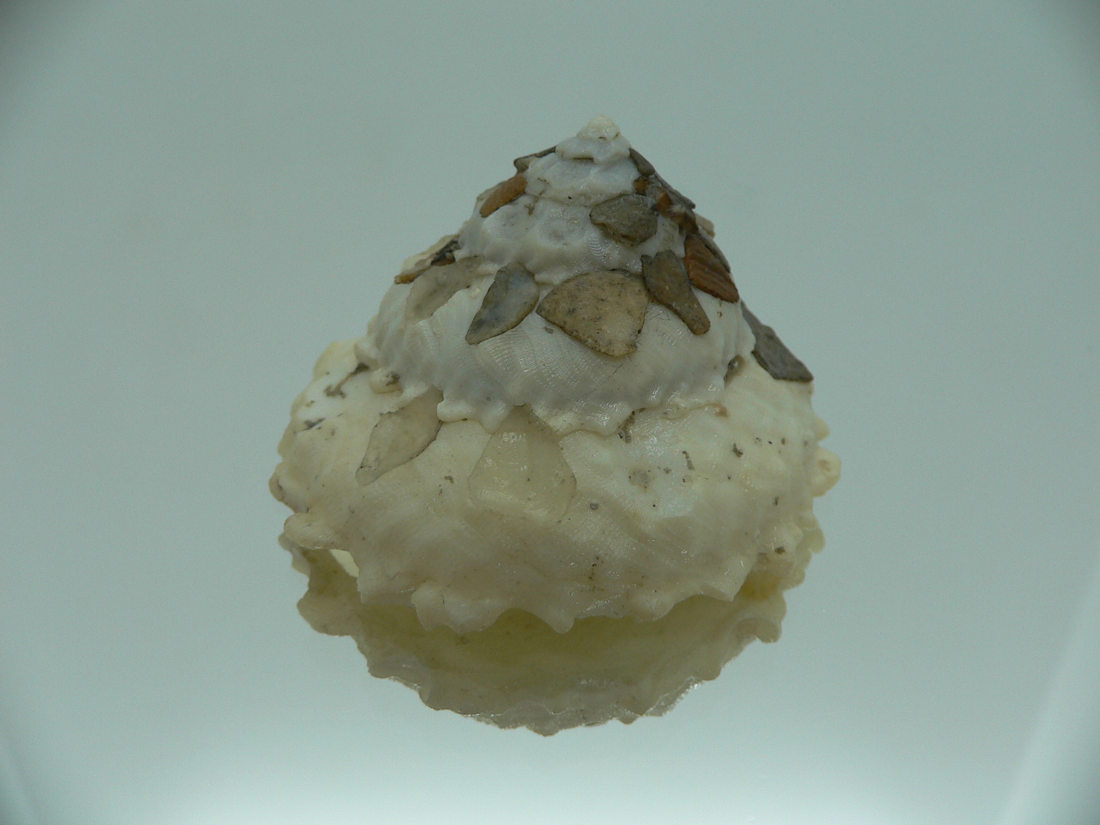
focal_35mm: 35
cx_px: 550
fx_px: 1112
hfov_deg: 52.6
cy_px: 412
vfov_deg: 40.7
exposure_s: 1/60
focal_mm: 4.6
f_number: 2.8
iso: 80
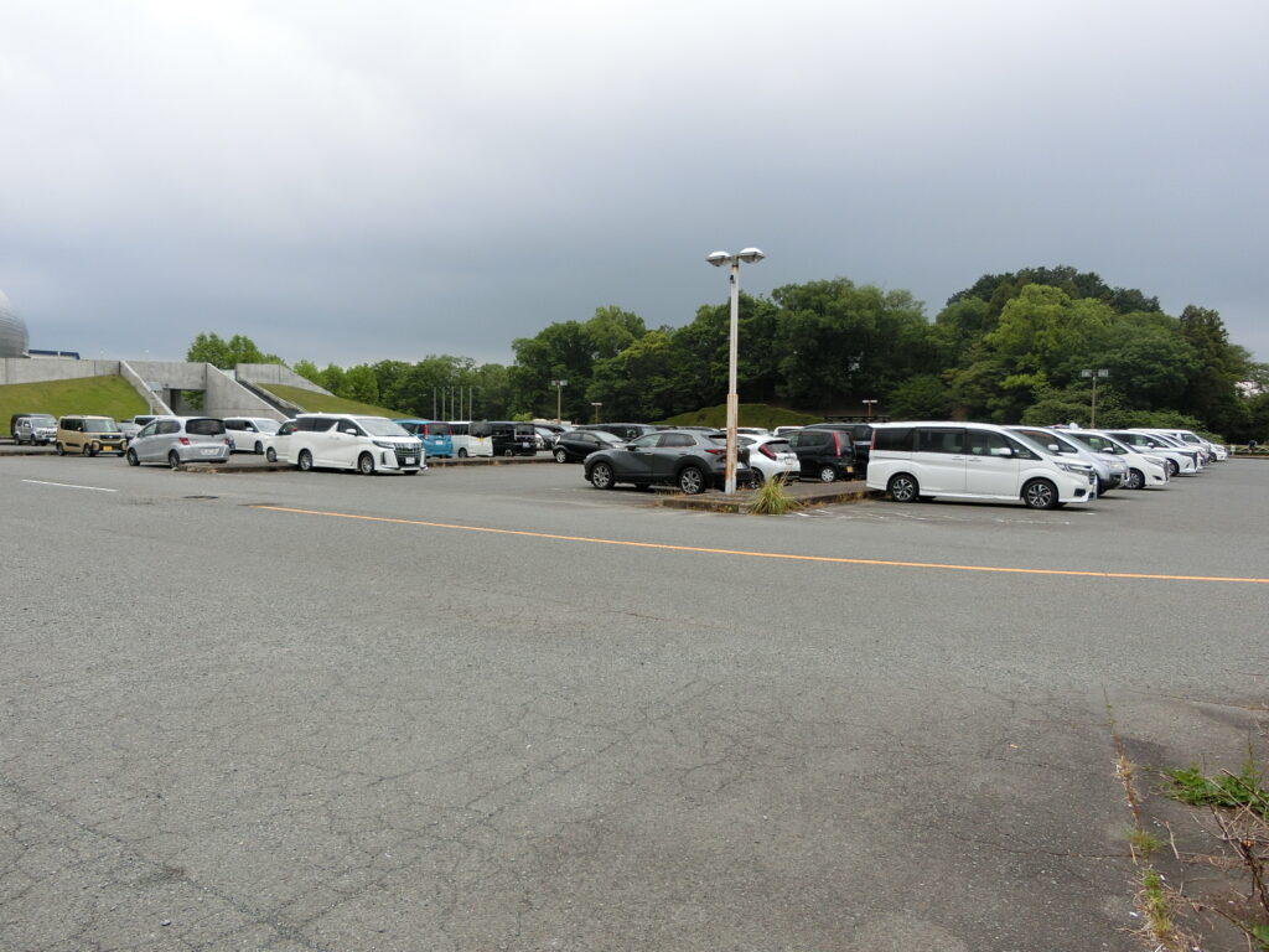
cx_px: 634
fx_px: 916
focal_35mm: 25
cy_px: 476
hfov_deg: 69.4
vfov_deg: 54.9
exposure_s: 1/250
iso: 80
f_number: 3.5
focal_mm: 4.5
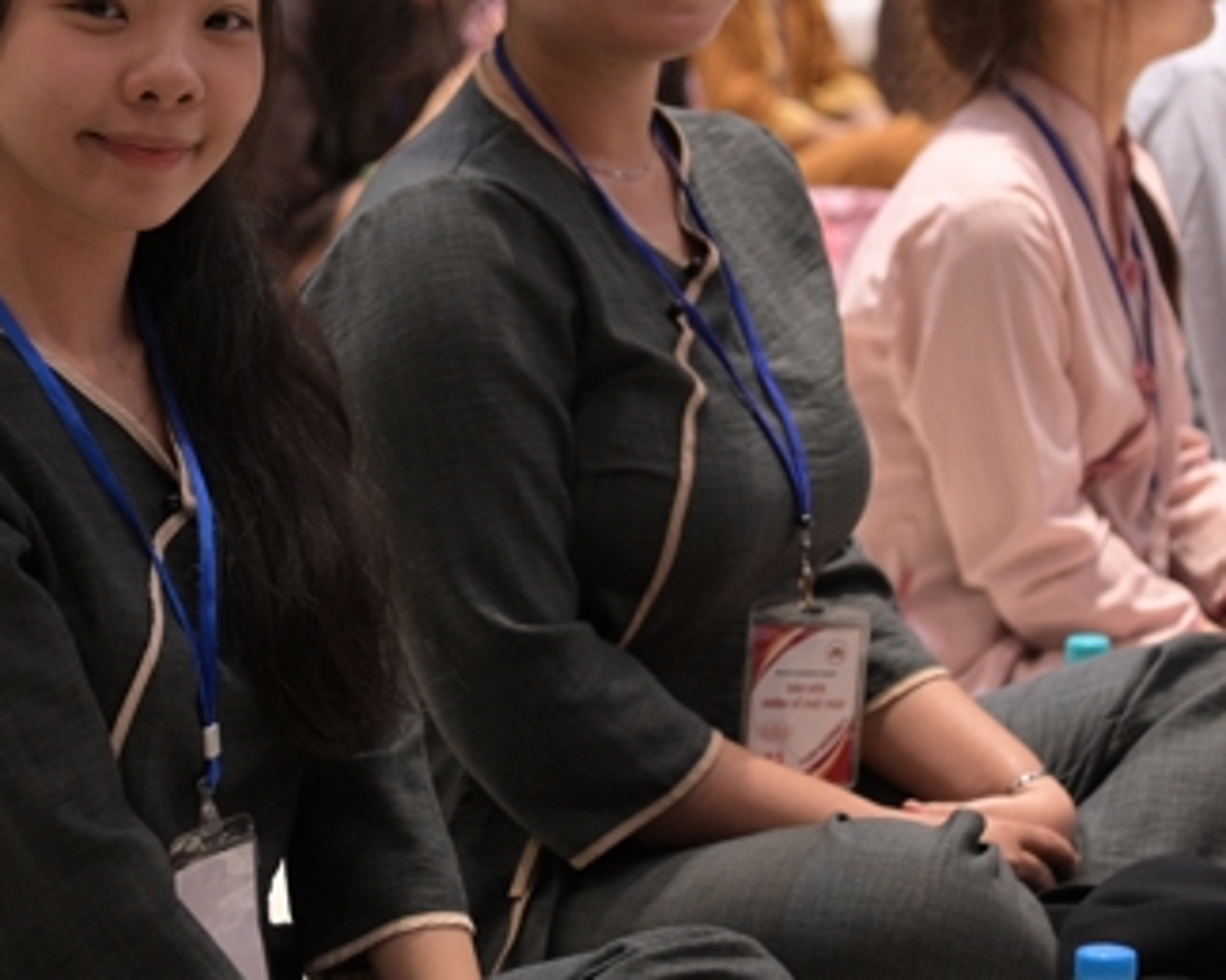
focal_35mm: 141
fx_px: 5115
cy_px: 208
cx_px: 386
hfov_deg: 13.6
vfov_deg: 10.9
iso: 3200
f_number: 4
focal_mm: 75
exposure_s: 1/125
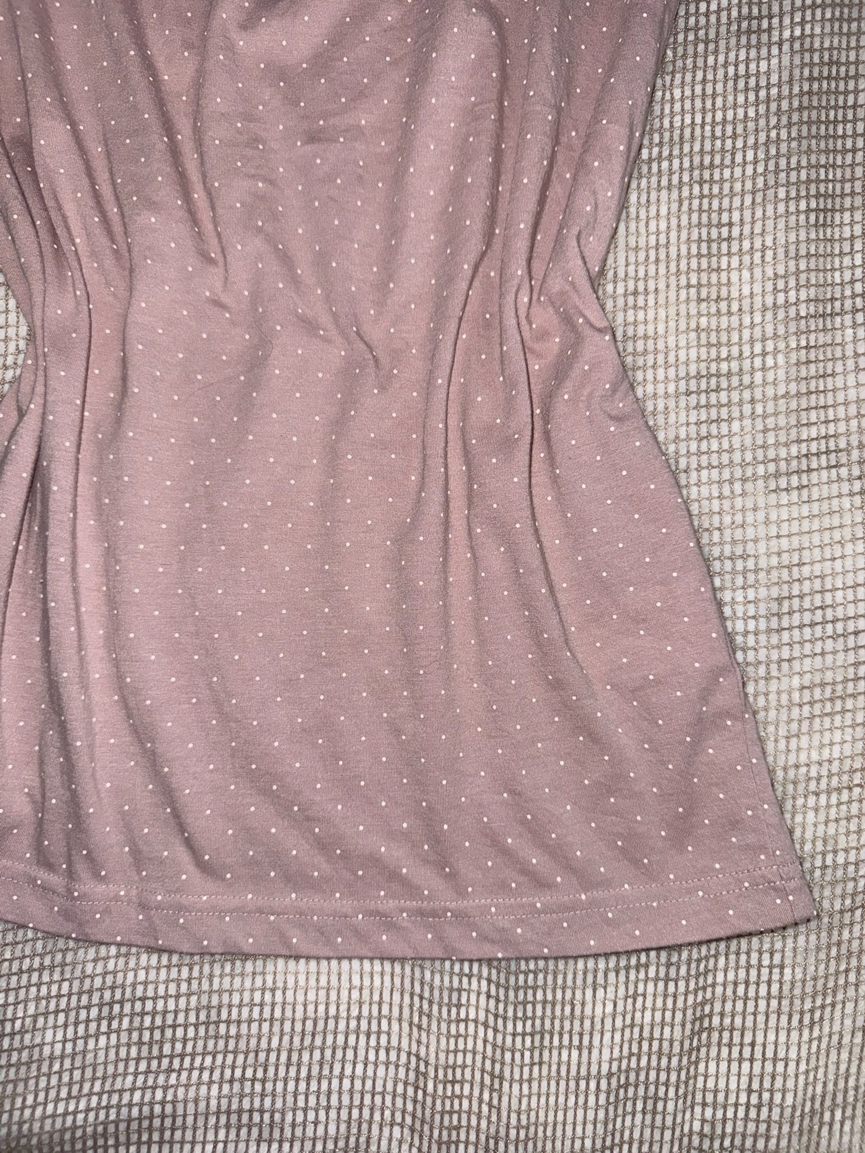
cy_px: 576
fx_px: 800
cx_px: 432
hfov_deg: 56.8
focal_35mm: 24
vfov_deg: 71.6
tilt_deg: -88.6
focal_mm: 6.76
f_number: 1.78
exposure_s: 1/76
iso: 64
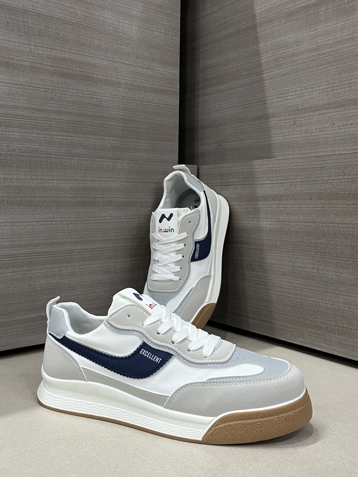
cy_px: 238
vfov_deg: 67.3
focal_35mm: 26
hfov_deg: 53.1
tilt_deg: -5.2
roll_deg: +0.4
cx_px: 179
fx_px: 359
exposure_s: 1/50
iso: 160
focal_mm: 5.1
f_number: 1.6
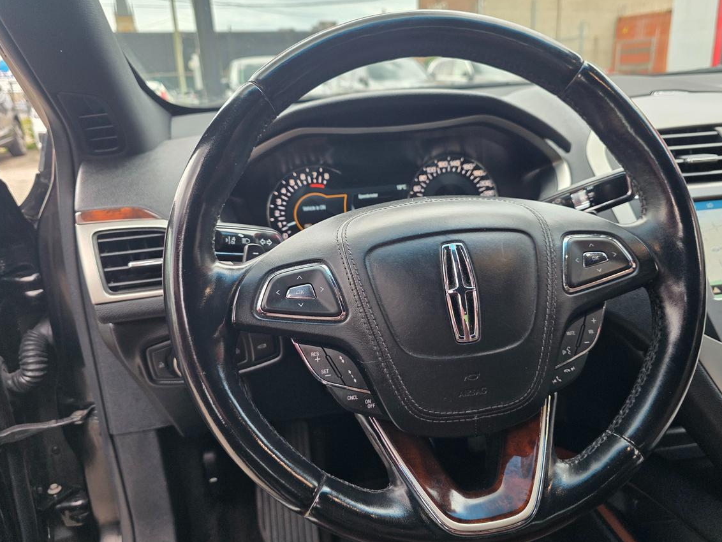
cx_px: 394
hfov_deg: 67.2
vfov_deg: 53.0
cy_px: 284
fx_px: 542
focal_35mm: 26
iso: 80
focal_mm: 6.3
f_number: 1.7
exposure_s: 1/120
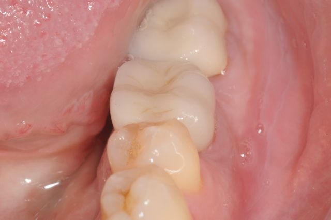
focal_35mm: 158
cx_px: 166
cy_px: 110
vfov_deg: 8.7
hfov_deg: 13.1
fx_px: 1446
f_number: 45
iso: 200
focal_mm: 105
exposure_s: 1/60
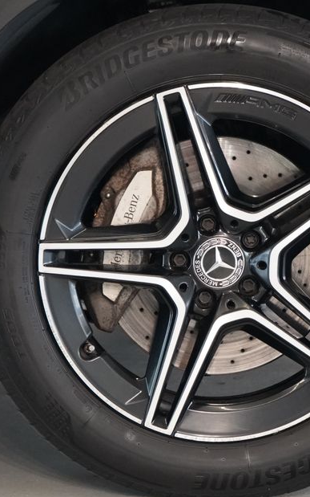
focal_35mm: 118
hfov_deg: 11.1
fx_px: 1595
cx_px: 227
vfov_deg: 17.7
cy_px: 248
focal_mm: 70
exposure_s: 1/160
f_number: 5.6
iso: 10000
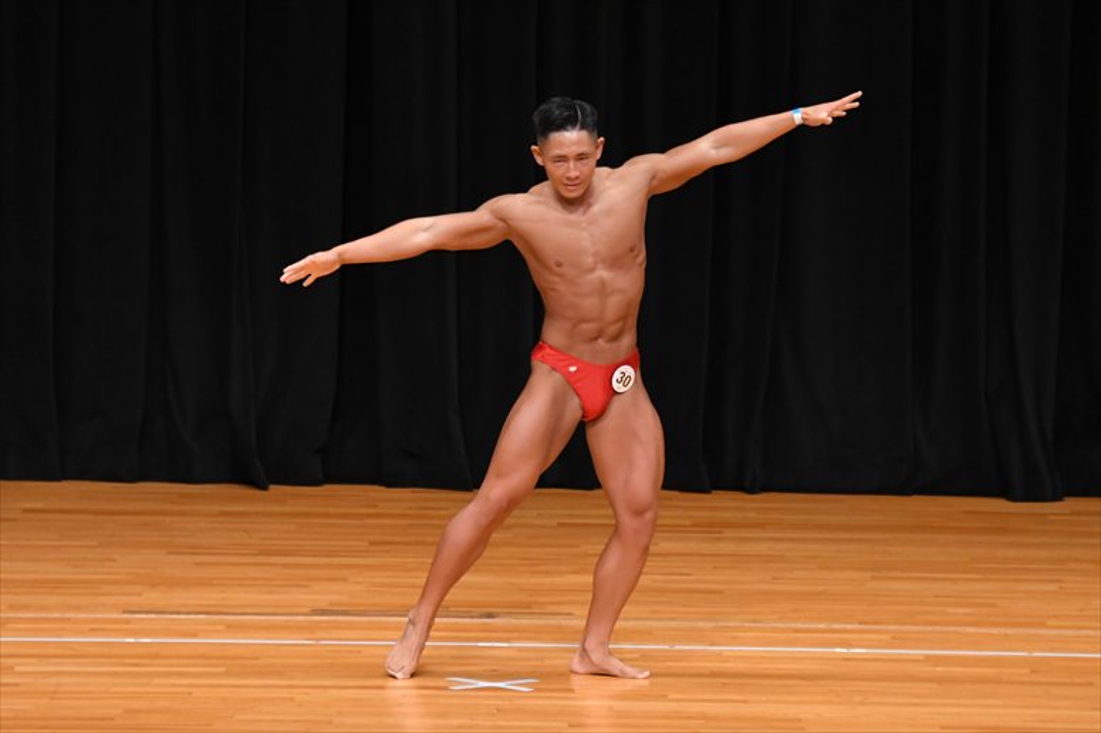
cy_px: 366
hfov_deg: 7.6
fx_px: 8254
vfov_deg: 5.1
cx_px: 550
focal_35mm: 270
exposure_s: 1/400
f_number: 5.6
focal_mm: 180
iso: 3200
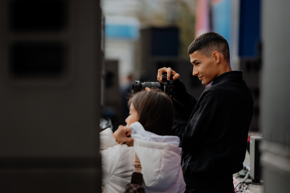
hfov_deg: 8.5
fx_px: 1949
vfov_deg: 5.7
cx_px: 113
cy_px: 75
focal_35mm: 242
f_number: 2.8
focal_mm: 198
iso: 320
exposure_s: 1/800
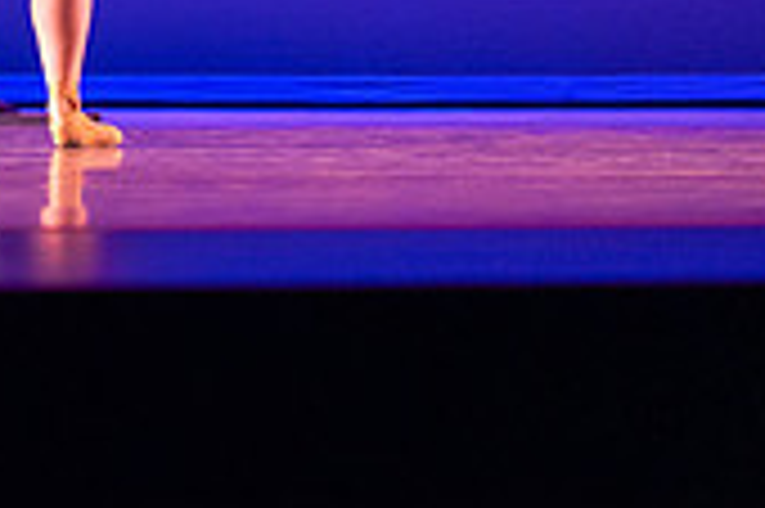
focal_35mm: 188
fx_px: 3991
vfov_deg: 7.1
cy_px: -344
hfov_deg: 10.5
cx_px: -418
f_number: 1.8
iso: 1000
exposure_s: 1/200
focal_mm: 55
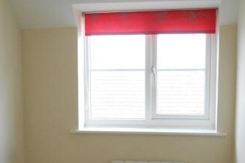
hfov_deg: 32.4
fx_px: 422
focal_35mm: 62
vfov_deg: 21.6
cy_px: 128
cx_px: 122
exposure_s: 1/125
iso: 500
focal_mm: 7.8
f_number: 4.5
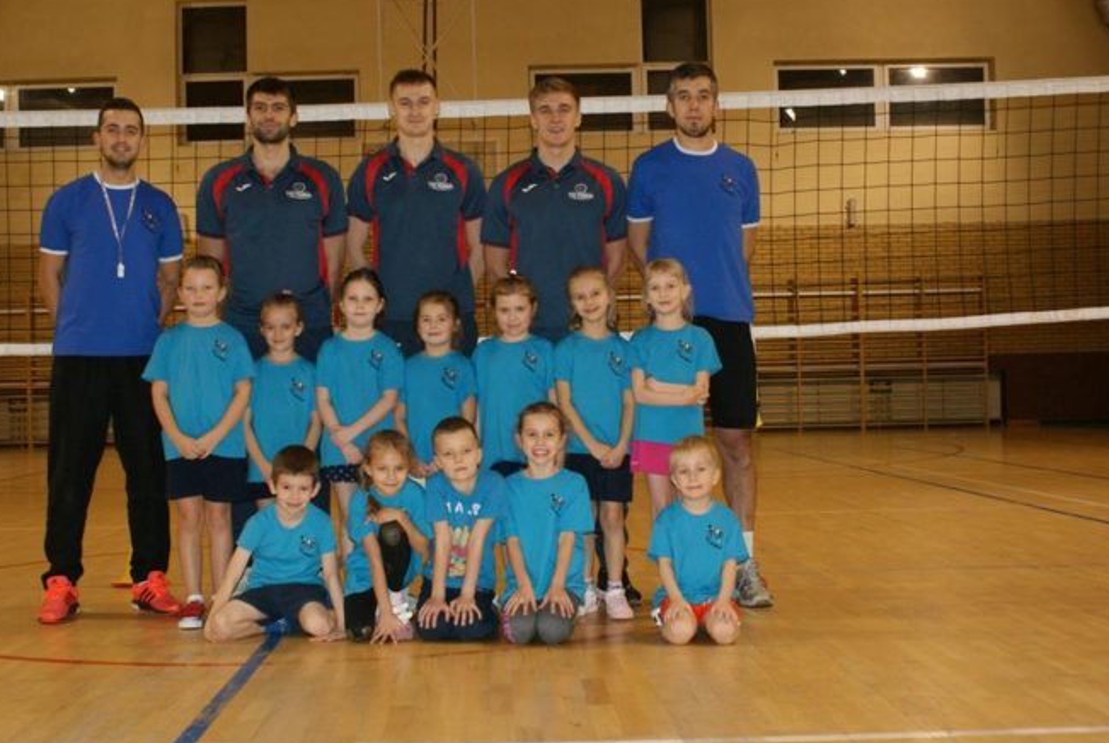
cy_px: 385
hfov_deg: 42.6
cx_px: 492
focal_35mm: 46
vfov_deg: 29.3
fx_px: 1419
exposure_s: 1/60
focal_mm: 26
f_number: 5.6
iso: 400
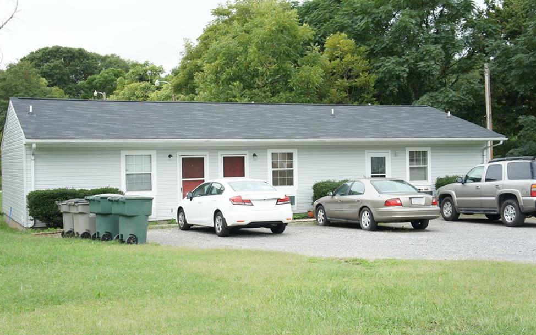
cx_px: 260
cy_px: 169
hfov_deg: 43.0
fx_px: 680
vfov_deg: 27.7
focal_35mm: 47
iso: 200
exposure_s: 1/100
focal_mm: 29
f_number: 6.3
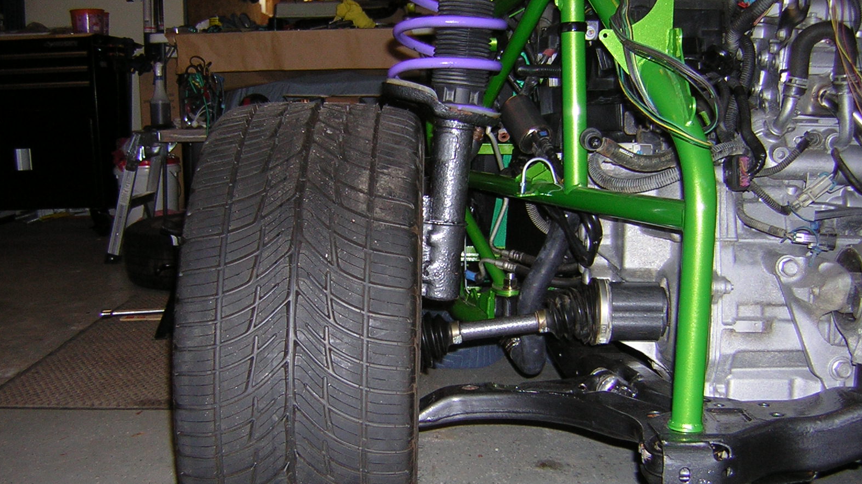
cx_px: 426
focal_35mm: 40
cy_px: 267
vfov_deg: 29.7
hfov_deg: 50.5
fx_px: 914
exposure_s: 1/60.1
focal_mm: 4.7
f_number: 2.6
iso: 63
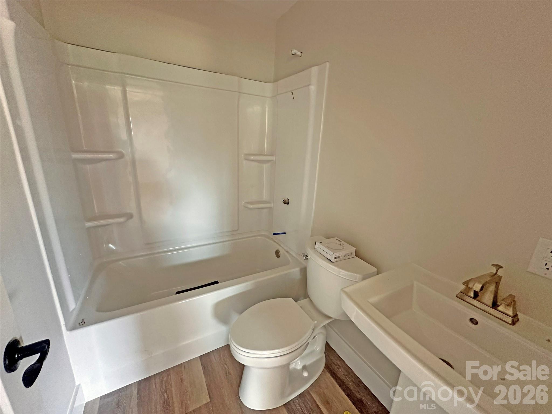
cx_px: 276
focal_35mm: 14
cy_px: 207
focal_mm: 2.22
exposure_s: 1/60
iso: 400
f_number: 2.2
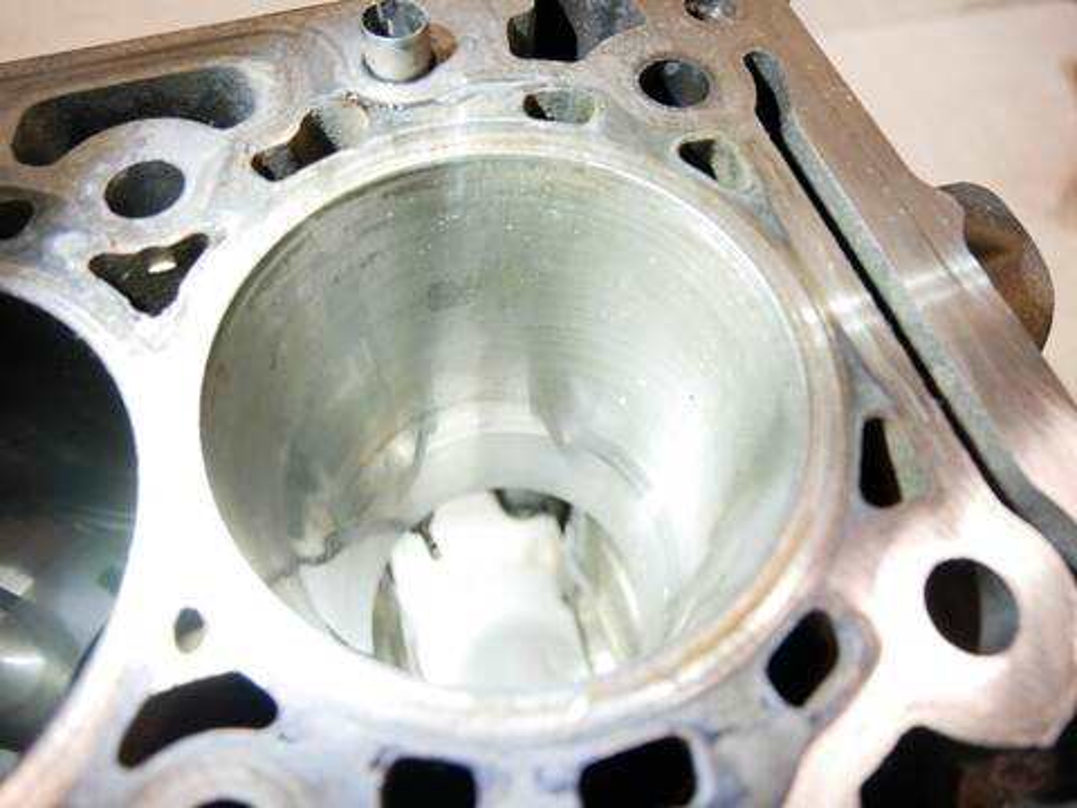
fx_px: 747
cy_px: 404
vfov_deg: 56.8
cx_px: 538
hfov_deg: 71.6
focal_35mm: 24
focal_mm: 12
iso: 400
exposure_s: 1/60
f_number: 3.5
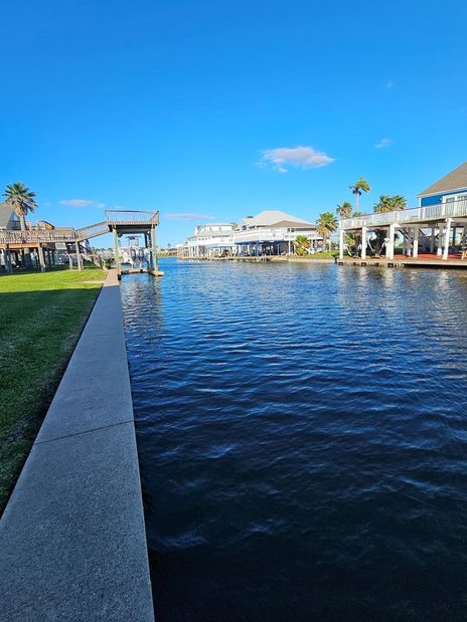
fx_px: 252
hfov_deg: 85.6
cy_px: 298
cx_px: 227
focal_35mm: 14
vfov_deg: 102.0
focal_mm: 2.2
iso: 50
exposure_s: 1/1636
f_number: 2.2
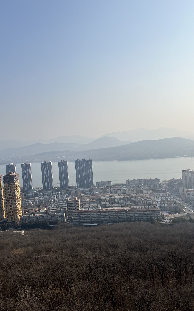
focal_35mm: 28
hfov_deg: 44.5
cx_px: 92
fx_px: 237
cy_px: 155
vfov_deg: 66.5
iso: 50
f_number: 1.6
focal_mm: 5.1
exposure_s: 1/6173
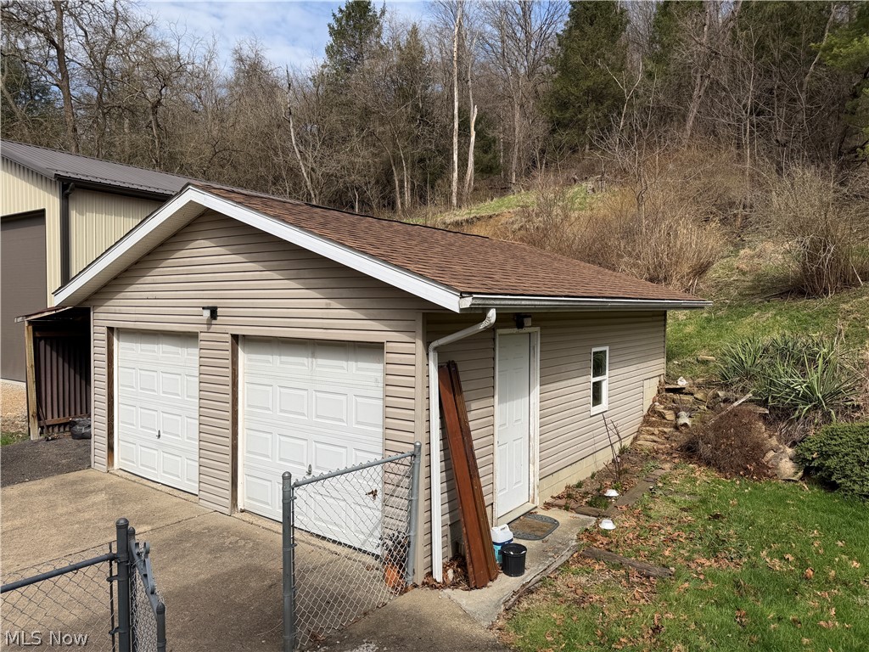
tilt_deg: -3.0
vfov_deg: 56.8
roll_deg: -0.4
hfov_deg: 71.6
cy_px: 326
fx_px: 602
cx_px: 434
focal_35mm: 24
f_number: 1.78
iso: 80
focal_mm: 6.76
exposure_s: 1/4673
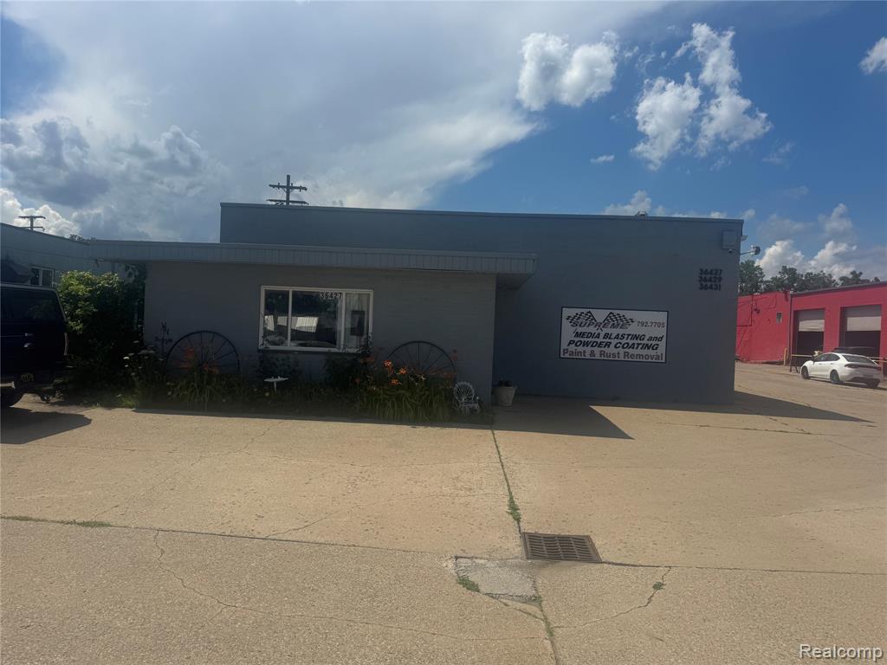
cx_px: 444
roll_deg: -2.6
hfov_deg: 71.6
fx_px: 615
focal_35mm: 24
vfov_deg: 56.8
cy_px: 332
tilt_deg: -1.6
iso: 80
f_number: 1.78
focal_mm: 6.76
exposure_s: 1/10417
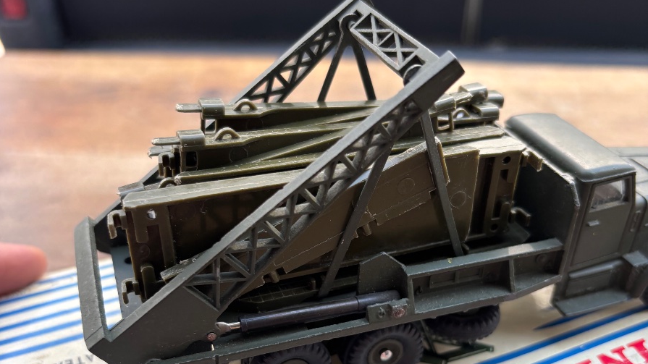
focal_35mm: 38
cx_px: 323
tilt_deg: -34.6
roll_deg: -0.4
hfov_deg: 52.8
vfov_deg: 30.6
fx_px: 653
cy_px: 281
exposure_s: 1/406
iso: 50
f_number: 1.6
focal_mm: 5.96
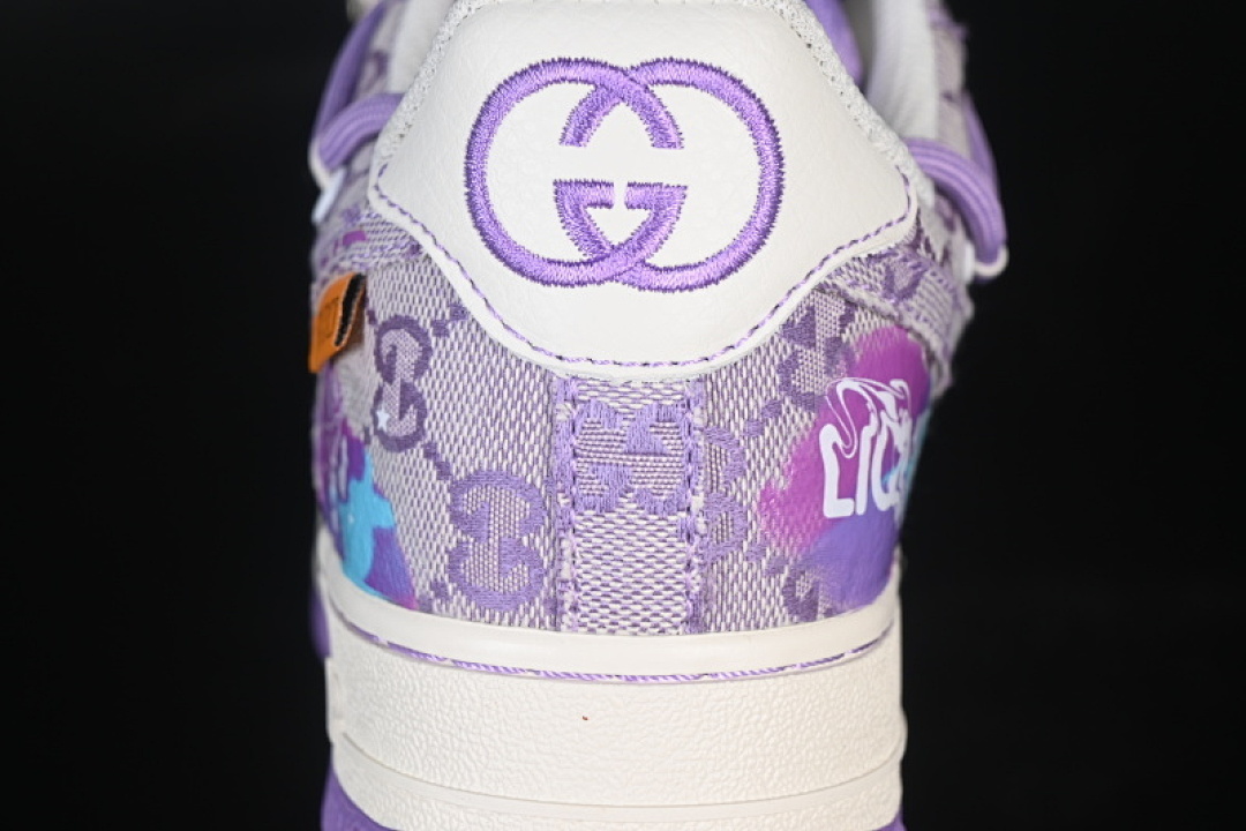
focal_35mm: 75
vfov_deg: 18.2
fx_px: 2596
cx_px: 623
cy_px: 416
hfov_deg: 27.0
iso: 160
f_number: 7.1
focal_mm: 50
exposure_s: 1/80
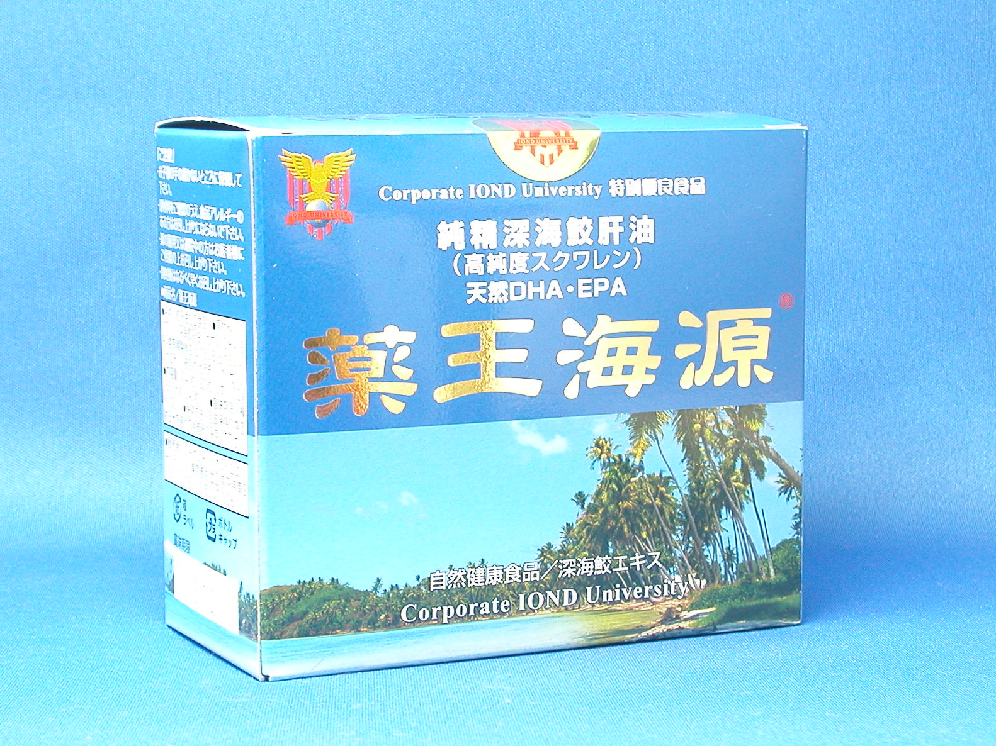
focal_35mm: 88
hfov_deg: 22.3
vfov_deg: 16.8
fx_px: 2532
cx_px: 494
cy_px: 370
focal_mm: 13.3
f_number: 4.3
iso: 158
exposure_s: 1/3.5
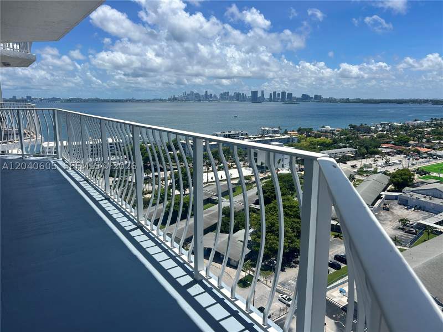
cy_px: 166
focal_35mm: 26
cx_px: 222
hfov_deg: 67.3
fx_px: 333
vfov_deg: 53.1
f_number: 1.5
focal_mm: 5.7
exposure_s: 1/6579
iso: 50
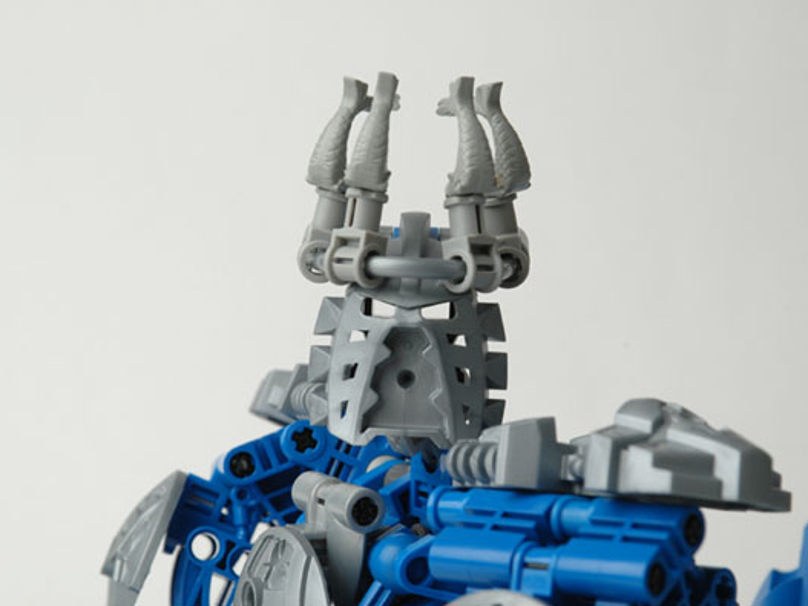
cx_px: 408
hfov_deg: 14.1
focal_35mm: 140
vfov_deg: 10.6
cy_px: 301
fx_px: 3257
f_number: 11
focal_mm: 85
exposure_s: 1/60
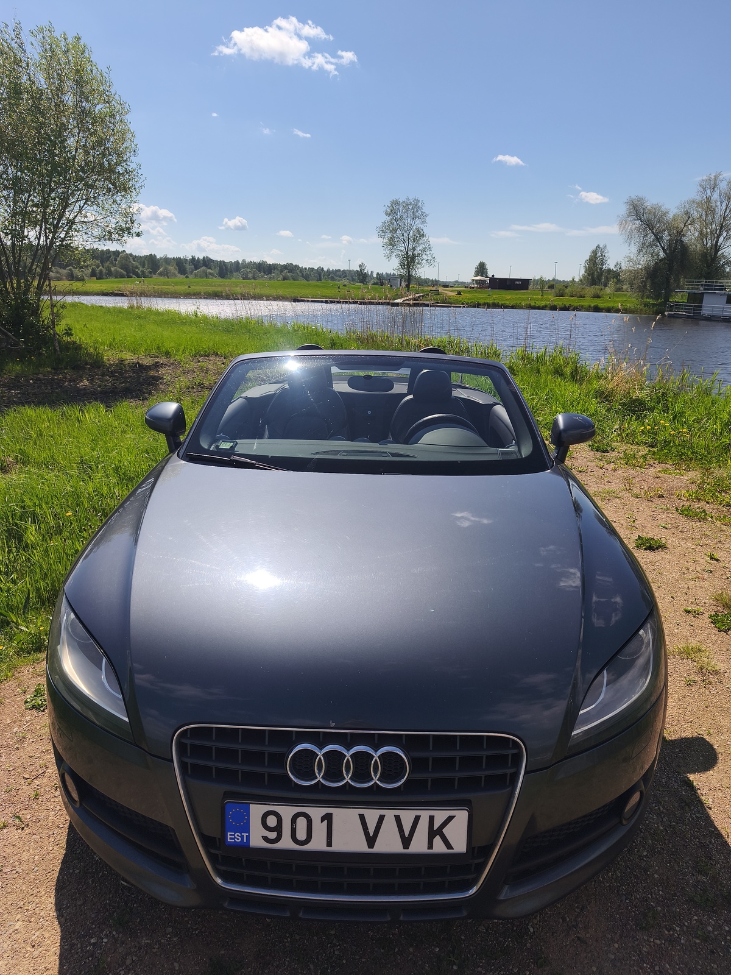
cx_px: 366
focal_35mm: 23
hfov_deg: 58.9
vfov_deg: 73.9
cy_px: 488
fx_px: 648
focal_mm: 6.18
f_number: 1.65
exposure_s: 1/1781
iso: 50
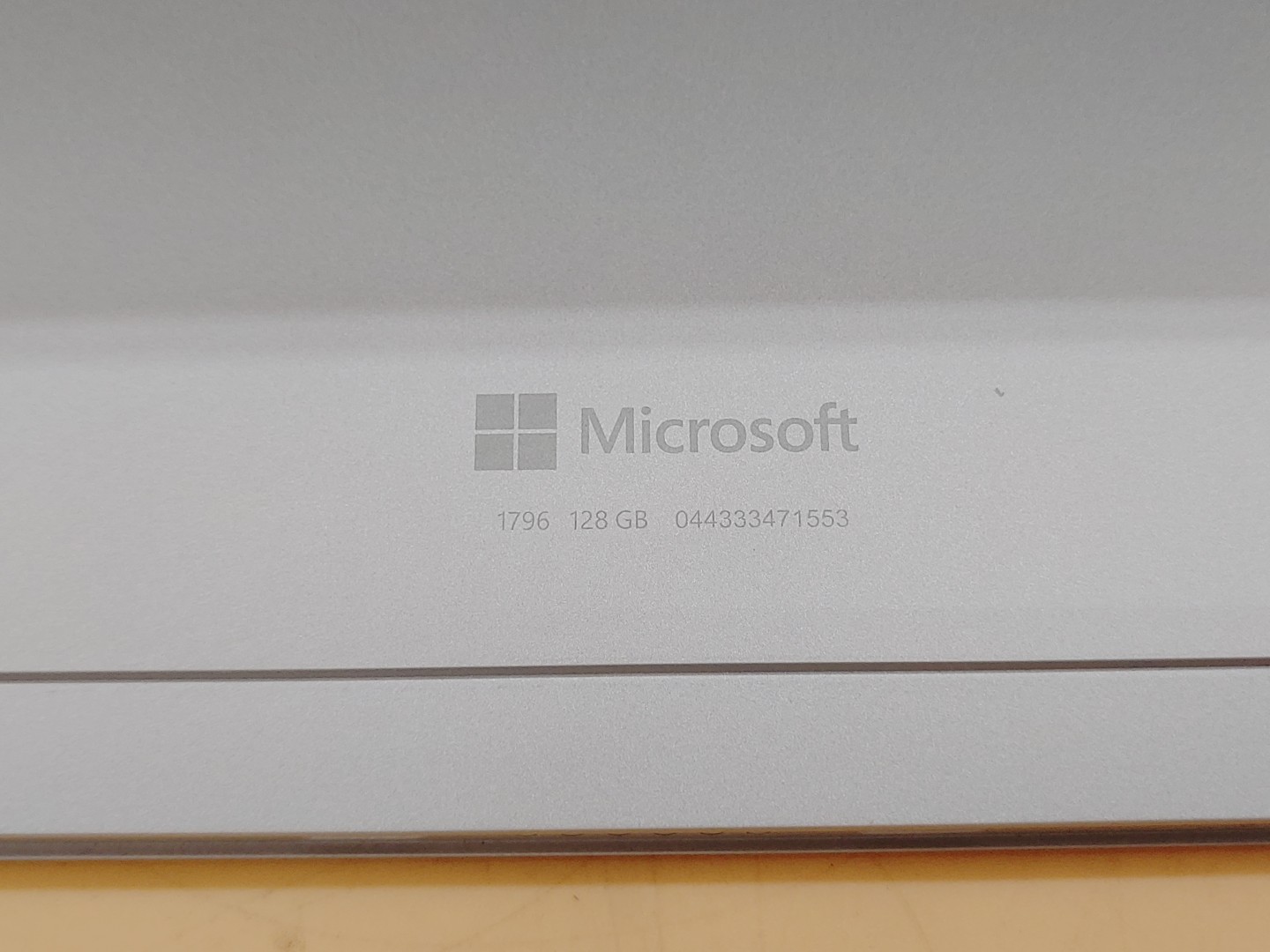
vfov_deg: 35.1
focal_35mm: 41
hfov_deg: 45.8
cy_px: 476
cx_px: 635
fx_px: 1504
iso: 50
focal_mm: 4.36
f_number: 1.8
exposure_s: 1/133
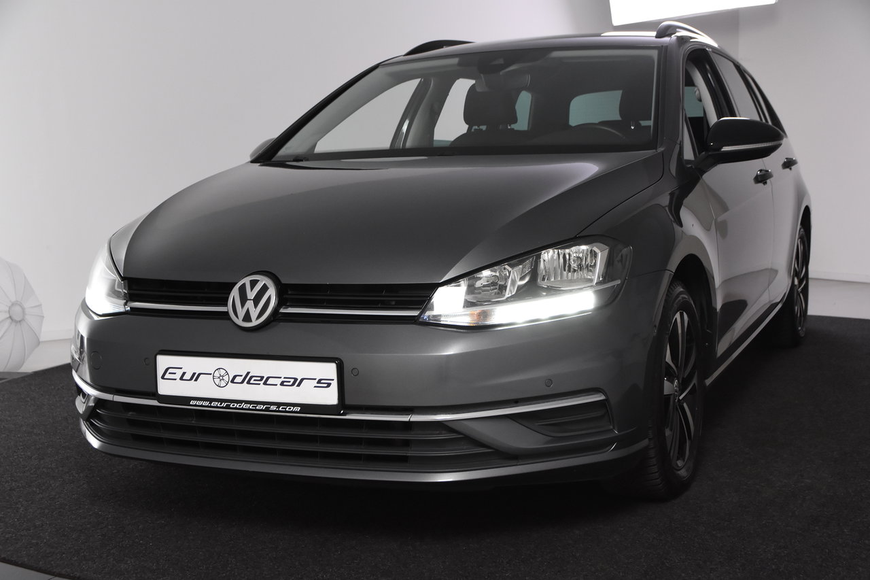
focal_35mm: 51
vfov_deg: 26.5
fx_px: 1232
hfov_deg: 38.9
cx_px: 435
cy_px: 290
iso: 1600
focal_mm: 34
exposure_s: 1/125
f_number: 5.6
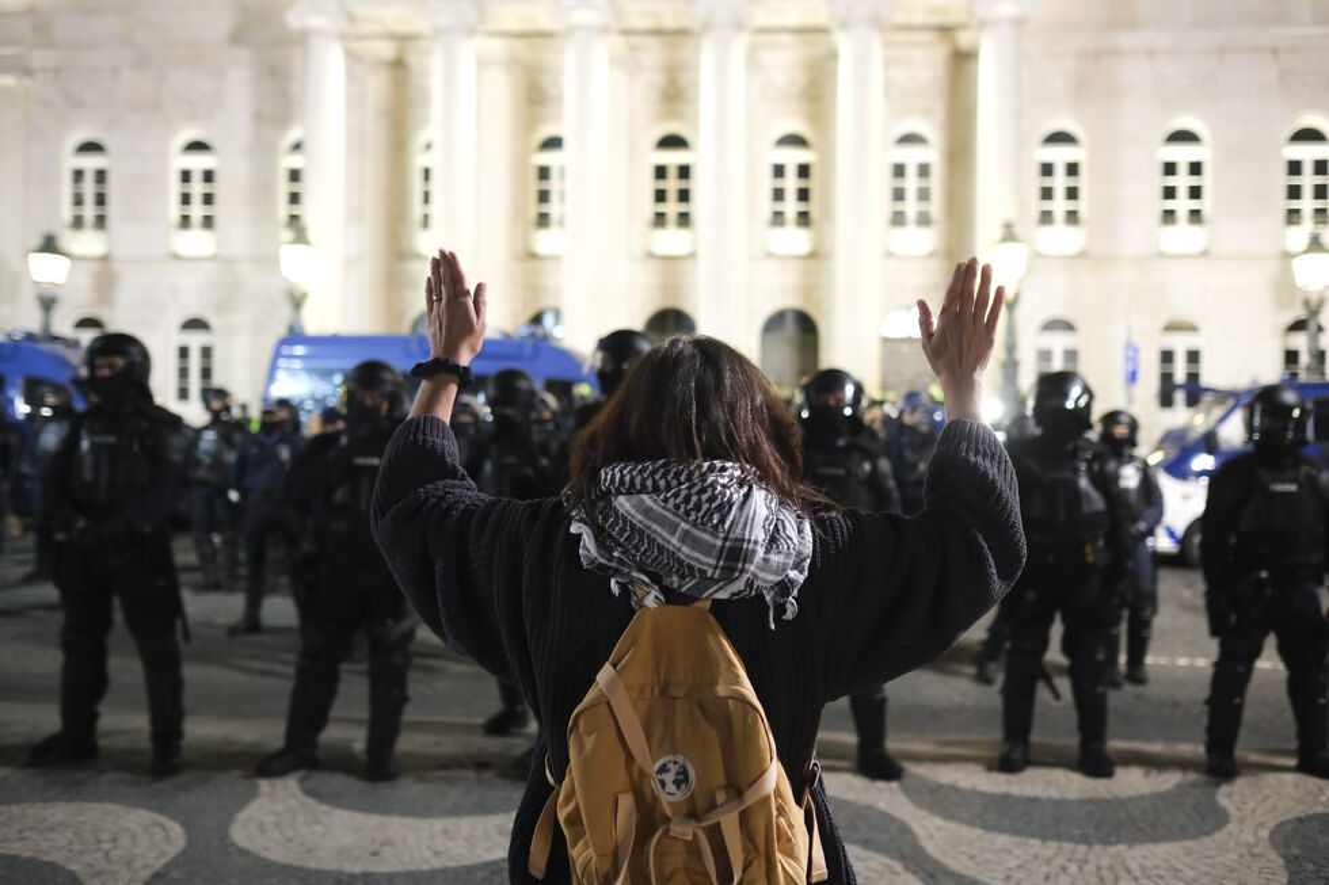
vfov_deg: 37.8
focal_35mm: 35
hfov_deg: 54.4
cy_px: 442
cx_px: 664
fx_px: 1292
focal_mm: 23
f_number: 2
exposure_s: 1/125
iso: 3200
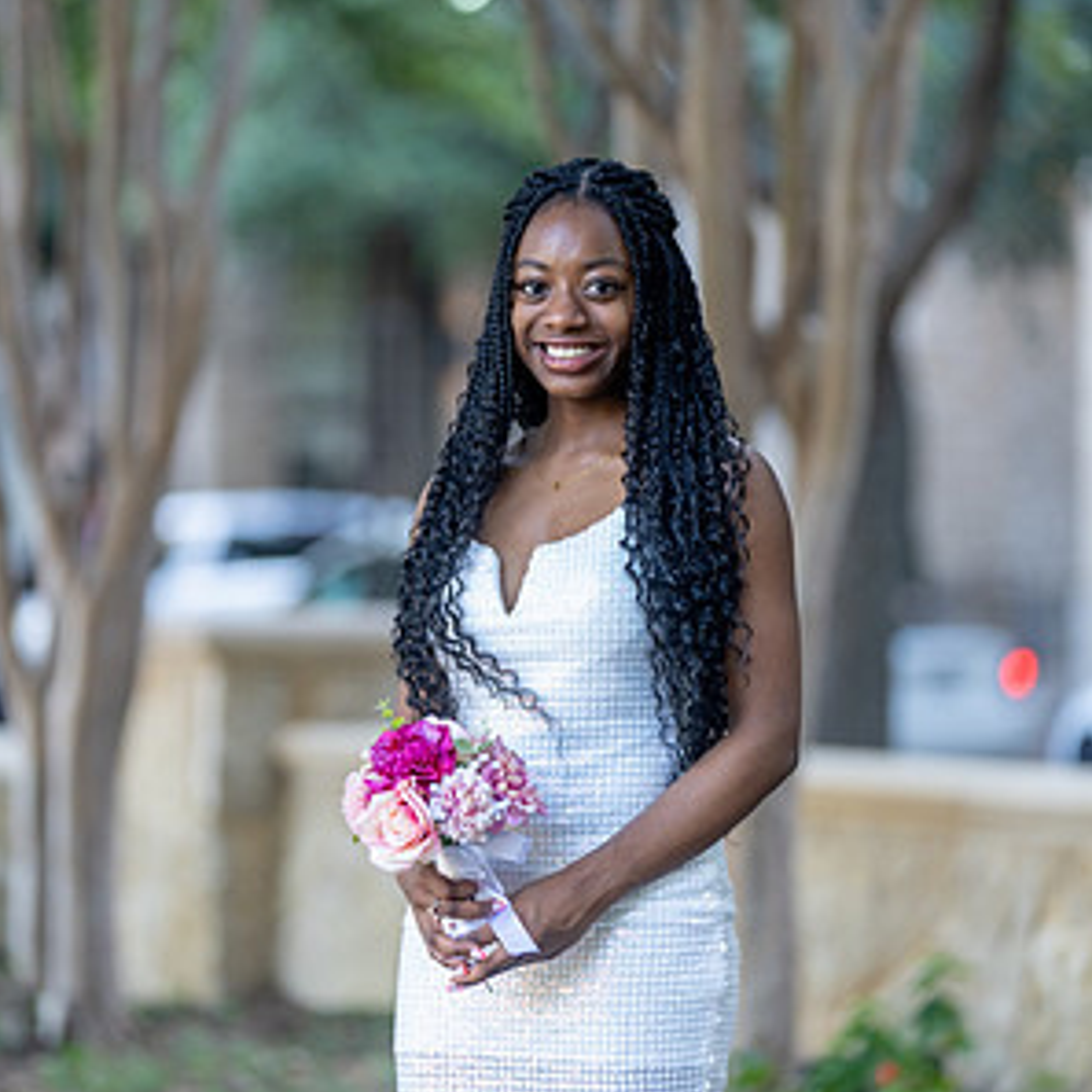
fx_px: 6888
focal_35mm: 193
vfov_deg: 9.1
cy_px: 544
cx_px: 544
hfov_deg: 9.1
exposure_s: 1/320
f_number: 2.8
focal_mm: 150
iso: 640
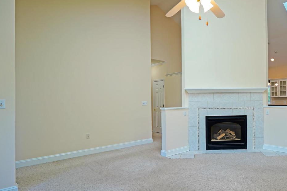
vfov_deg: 55.1
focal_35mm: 23
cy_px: 101
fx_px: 183
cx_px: 212
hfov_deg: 71.4
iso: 100
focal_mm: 10
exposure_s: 1/50
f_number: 4
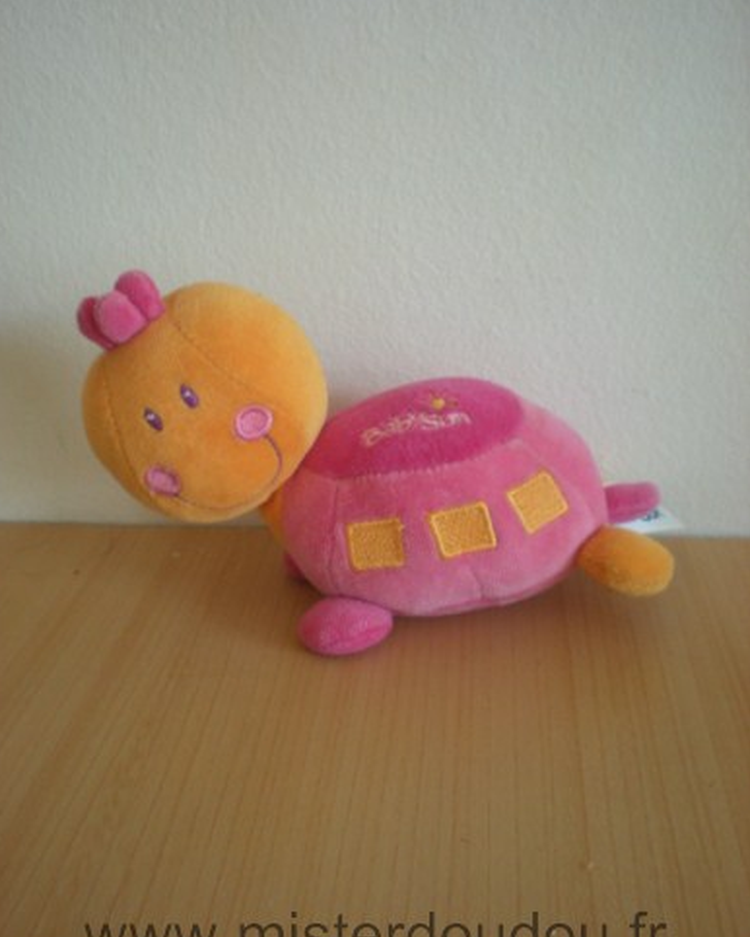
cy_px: 468
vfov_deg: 45.8
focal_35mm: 40
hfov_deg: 37.4
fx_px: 1109
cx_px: 373
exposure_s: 1/10.3
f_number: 3.1
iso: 200
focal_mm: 6.3
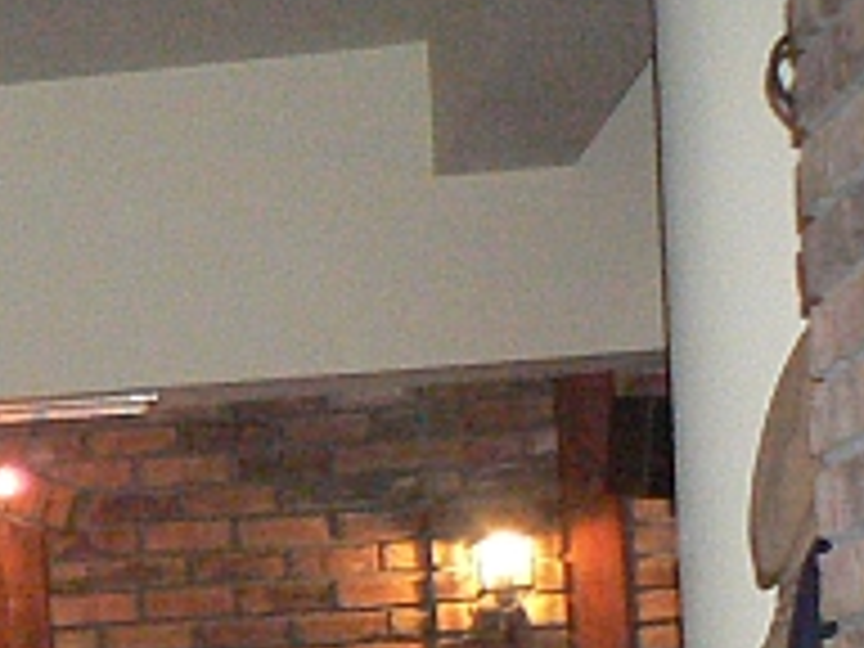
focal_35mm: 150
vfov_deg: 9.4
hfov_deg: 11.7
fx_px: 3744
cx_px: -904
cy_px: 1188
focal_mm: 6
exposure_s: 1/30
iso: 400
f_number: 2.8
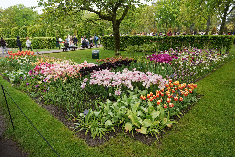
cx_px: 118
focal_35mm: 24
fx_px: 157
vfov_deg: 53.1
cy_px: 78
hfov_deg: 73.7
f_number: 6.3
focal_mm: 24
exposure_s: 1/100
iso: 100
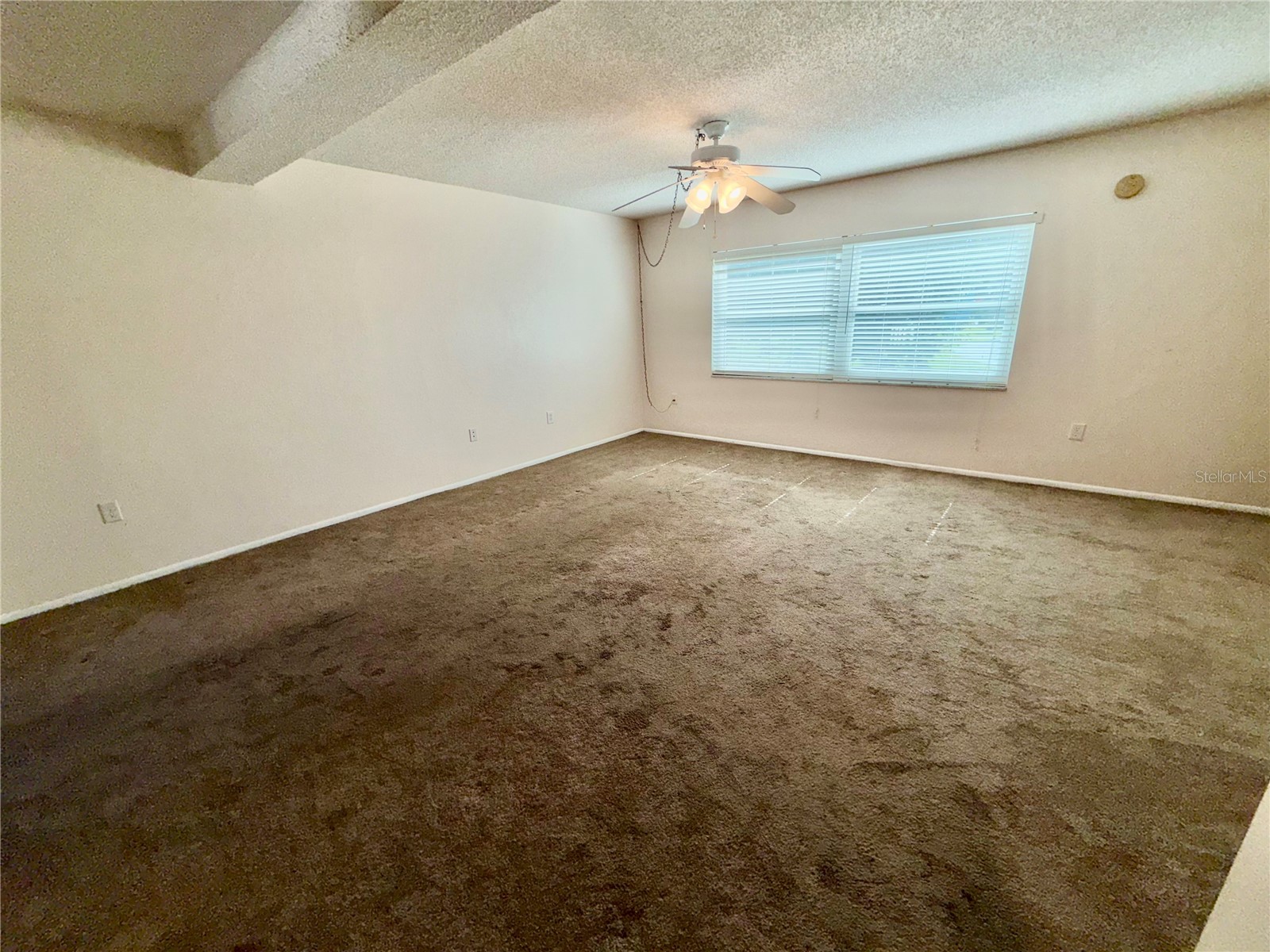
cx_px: 635
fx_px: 514
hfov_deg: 102.1
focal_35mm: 14
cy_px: 476
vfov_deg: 85.7
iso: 16
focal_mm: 2.22
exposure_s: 1/120
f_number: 2.2
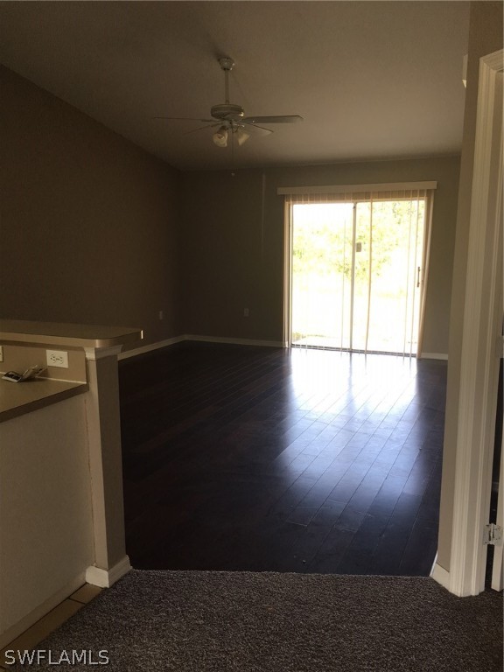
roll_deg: -0.5
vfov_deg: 61.7
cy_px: 336
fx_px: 563
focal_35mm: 29
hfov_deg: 48.2
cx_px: 252
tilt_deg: -10.7
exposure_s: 1/40
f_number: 2.2
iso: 25
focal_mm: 4.15
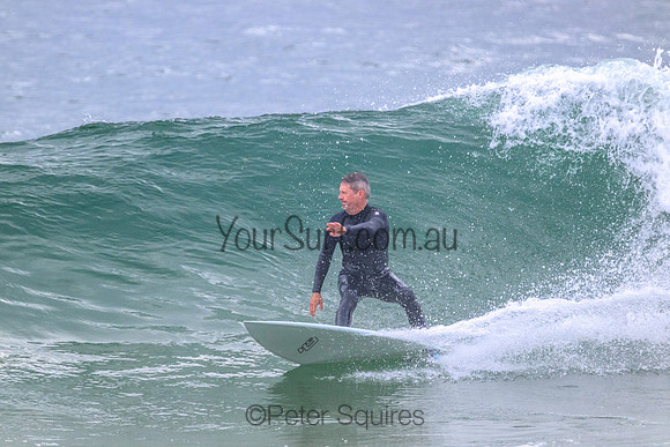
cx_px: 335
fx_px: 12844
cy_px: 224
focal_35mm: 690
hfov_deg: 3.0
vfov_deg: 2.0
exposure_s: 1/1600
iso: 3600
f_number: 11
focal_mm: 690
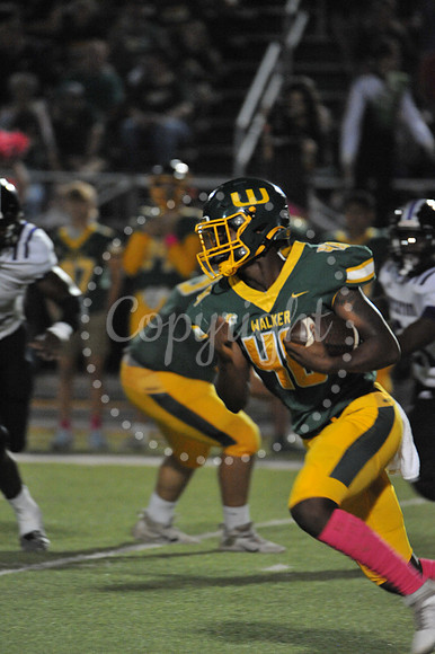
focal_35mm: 460
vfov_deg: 4.5
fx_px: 8347
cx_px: 218
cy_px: 327
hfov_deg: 3.0
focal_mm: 460
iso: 6400
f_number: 6.3
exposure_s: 1/200
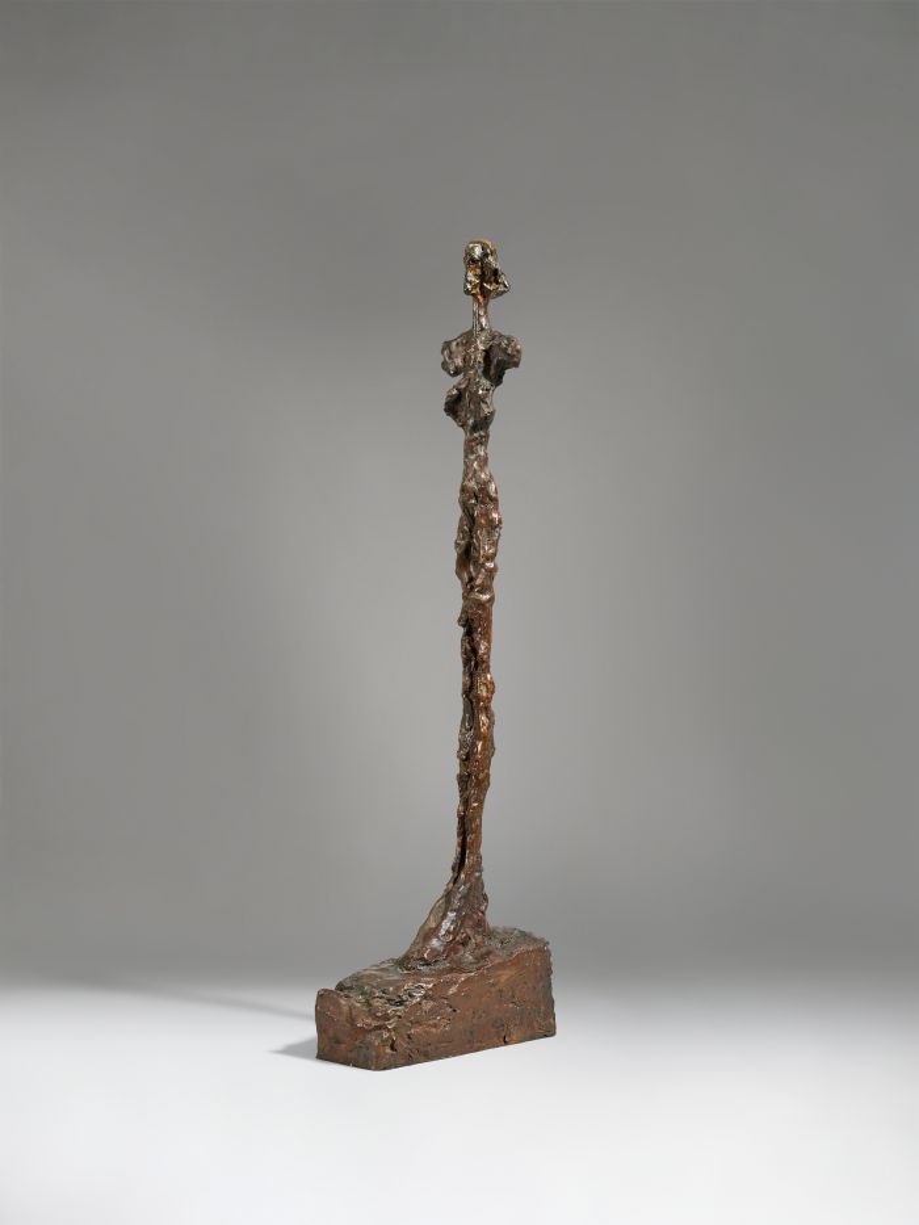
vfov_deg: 20.6
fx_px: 3362
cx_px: 460
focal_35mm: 95
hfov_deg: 15.6
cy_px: 612
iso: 100
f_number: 16
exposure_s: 1/60
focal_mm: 120
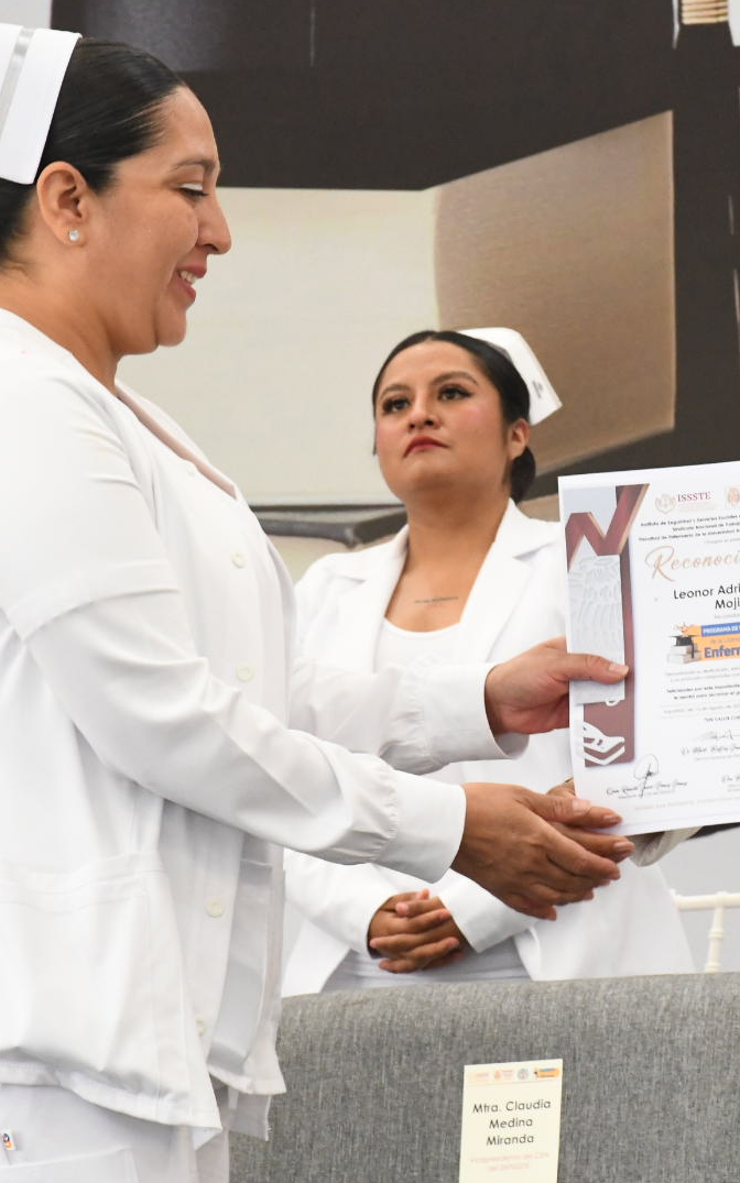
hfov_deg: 6.0
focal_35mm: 218
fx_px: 7033
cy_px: 592
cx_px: 664
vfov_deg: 9.6
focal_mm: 95
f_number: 13
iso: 4000
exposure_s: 1/125
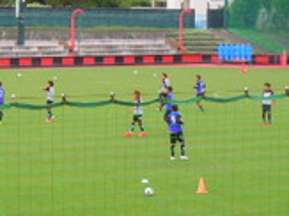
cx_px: 39
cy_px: 65
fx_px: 1460
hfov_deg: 11.2
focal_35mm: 175
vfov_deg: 8.5
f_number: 4.1
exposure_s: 1/160
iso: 500
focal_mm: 12.2
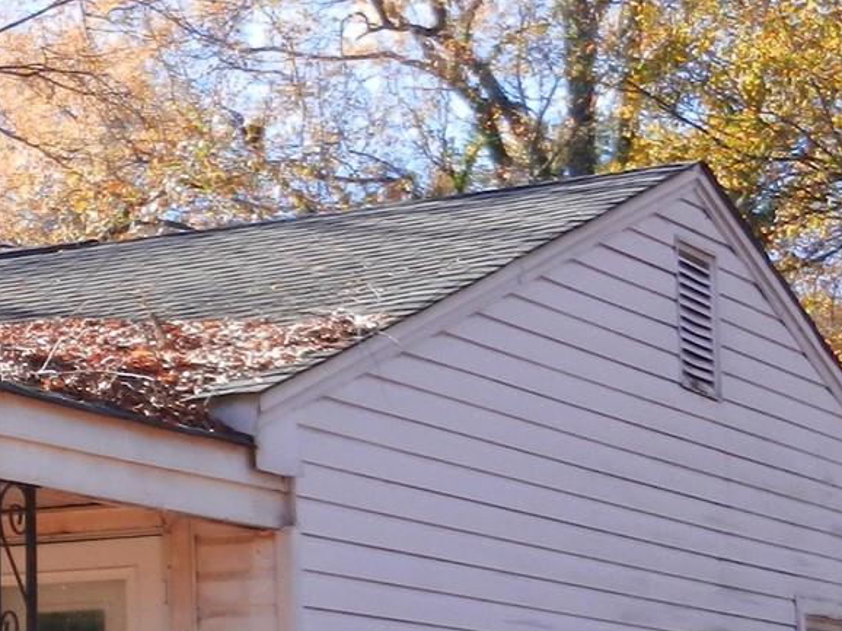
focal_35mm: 117
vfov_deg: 12.6
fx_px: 2845
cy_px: 385
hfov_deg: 15.6
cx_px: -404
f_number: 3.8
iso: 160
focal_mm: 5.9
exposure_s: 1/320
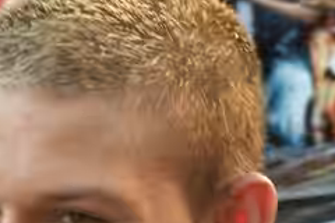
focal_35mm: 221
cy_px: 222
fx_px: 2056
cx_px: 94
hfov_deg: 9.3
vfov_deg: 6.2
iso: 50
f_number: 3.5
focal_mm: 17.6
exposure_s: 1/60
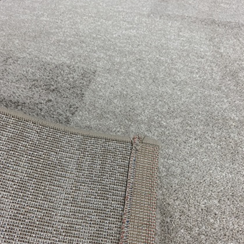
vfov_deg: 52.5
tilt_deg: -51.4
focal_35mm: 31
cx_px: 123
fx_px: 247
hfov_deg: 52.5
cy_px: 120
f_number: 1.8
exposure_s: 1/121
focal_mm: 4.25
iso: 64
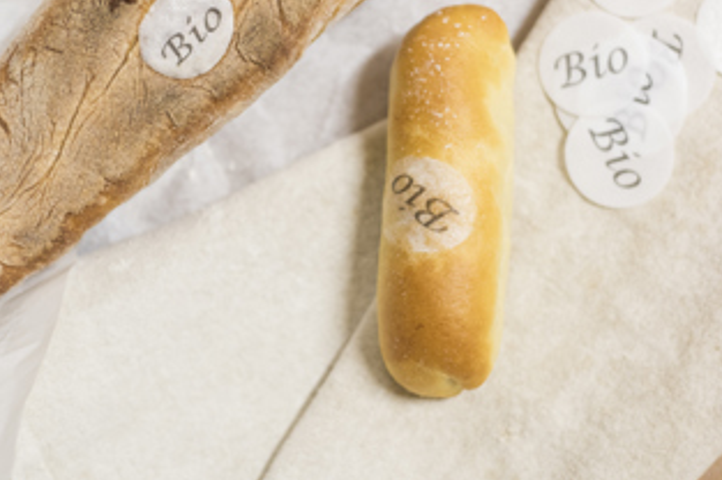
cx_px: 323
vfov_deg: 18.8
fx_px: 1442
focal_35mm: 72
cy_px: 159
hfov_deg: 28.1
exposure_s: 1/125
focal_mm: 50
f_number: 2.5
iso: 1000
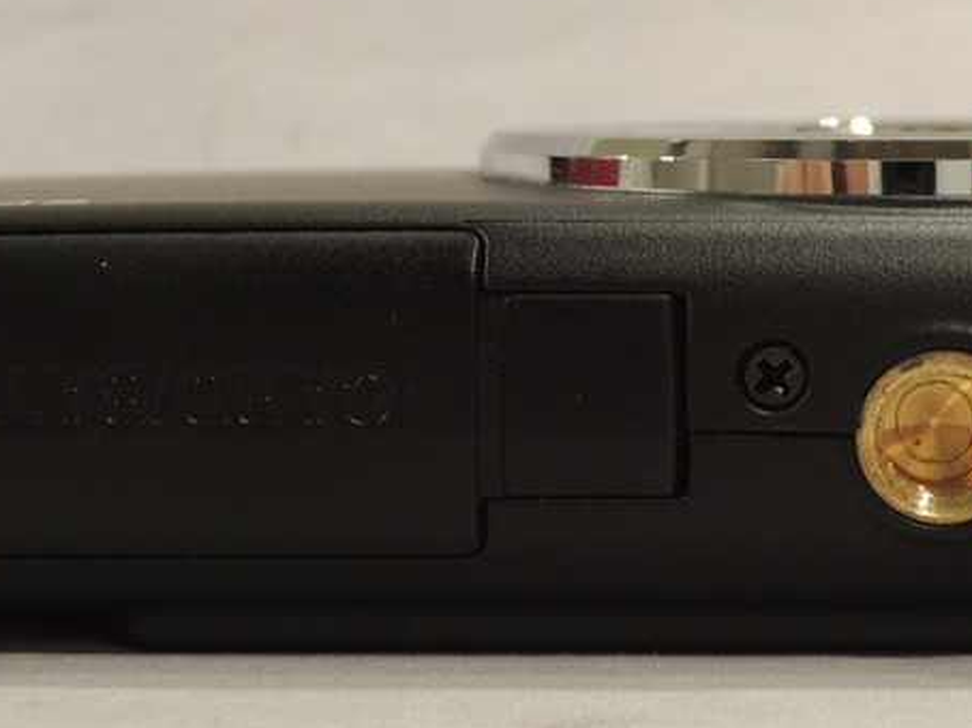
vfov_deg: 12.4
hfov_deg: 16.5
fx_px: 3340
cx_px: 642
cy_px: 244
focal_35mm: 119
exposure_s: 1/50
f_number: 3.5
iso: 110
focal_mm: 8.1
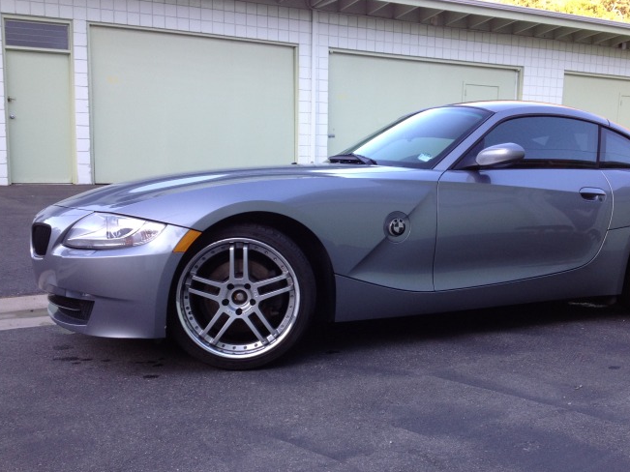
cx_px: 374
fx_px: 782
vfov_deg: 33.5
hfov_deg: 43.7
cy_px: 269
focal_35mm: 43
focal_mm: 4.3
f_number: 2.4
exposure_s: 1/146
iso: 64
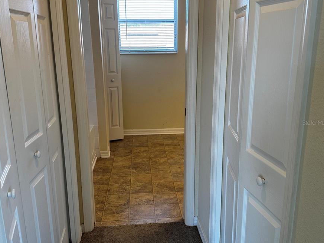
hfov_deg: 55.3
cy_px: 122
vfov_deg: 43.0
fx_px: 309
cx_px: 162
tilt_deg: -13.3
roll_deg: +1.2
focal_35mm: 33
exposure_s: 1/120
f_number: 1.78
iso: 100
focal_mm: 6.86
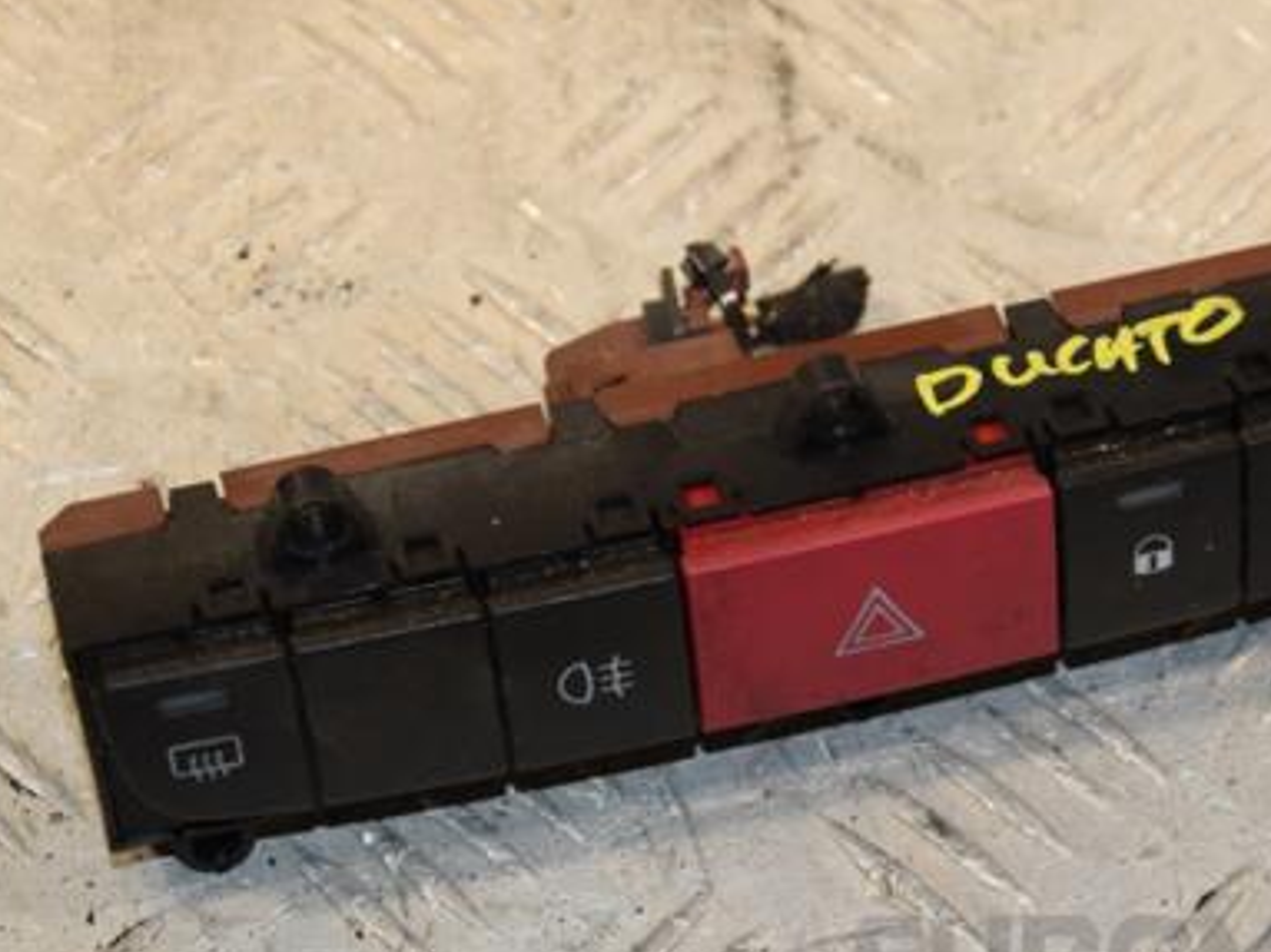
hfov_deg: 15.0
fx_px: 4808
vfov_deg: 11.3
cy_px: 524
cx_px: 793
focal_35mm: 131
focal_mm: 58
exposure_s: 1/200
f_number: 7.1
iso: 800
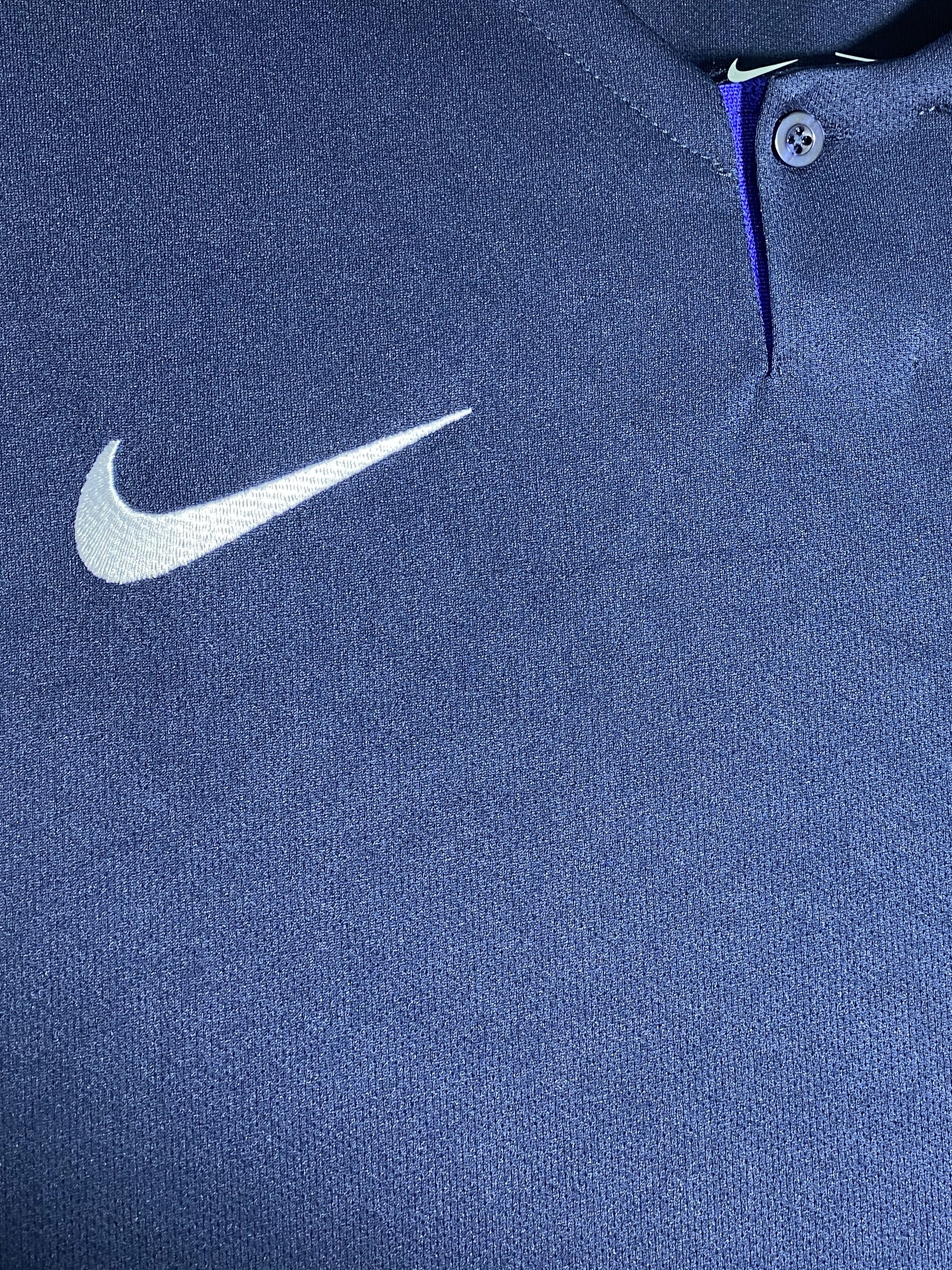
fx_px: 1577
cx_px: 774
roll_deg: +1.8
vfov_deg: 42.5
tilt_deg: +2.0
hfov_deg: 32.6
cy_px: 321
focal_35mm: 43
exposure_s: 1/50
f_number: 1.8
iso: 160
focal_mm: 4.25
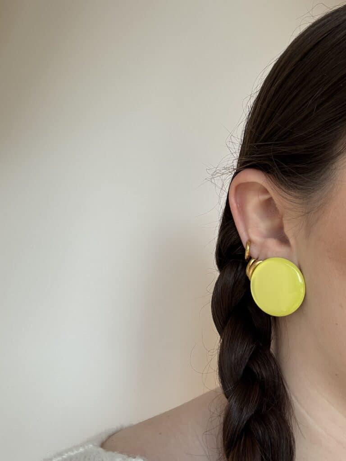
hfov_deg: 46.8
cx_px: 173
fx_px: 400
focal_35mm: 30
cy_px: 230
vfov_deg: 60.0
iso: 25
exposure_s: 1/332
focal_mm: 2.69
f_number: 1.9
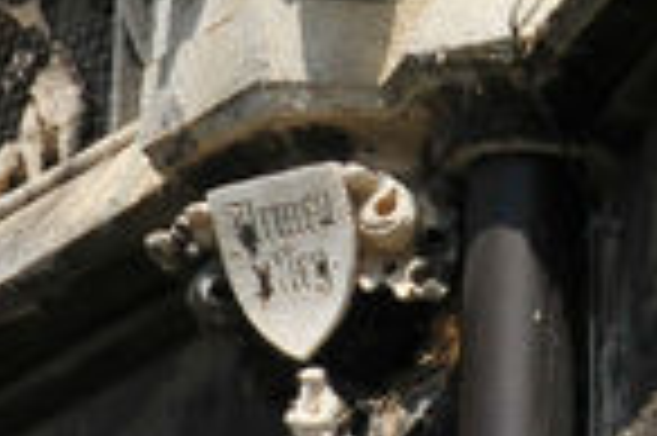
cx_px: 459
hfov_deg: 1.5
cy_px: -793
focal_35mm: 1389
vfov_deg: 1.0
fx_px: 25321
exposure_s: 1/800
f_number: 8
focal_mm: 150
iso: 200
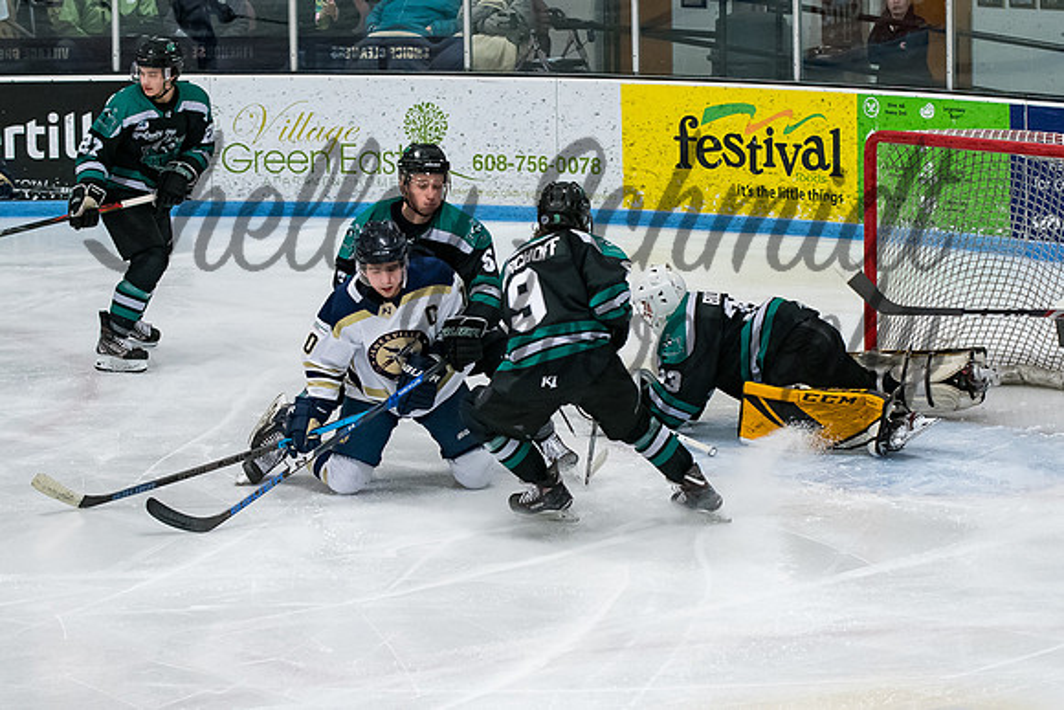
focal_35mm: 136
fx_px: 4012
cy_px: 324
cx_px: 642
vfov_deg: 10.1
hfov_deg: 15.1
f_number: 3.5
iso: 2500
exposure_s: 1/800
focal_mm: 70
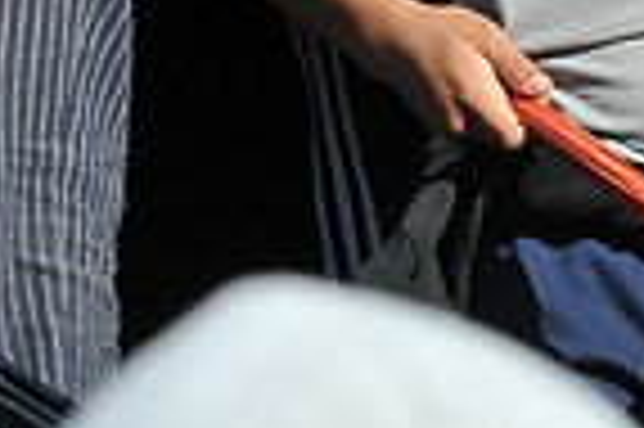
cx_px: 1247
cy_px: -408
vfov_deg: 2.7
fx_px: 8916
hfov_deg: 4.1
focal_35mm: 499
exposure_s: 1/640
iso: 200
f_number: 5.6
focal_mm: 82
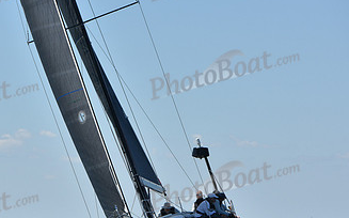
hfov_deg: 6.0
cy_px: 143
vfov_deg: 3.7
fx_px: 3356
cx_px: 95
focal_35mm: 353
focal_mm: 195
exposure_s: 1/1250
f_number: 8
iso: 250
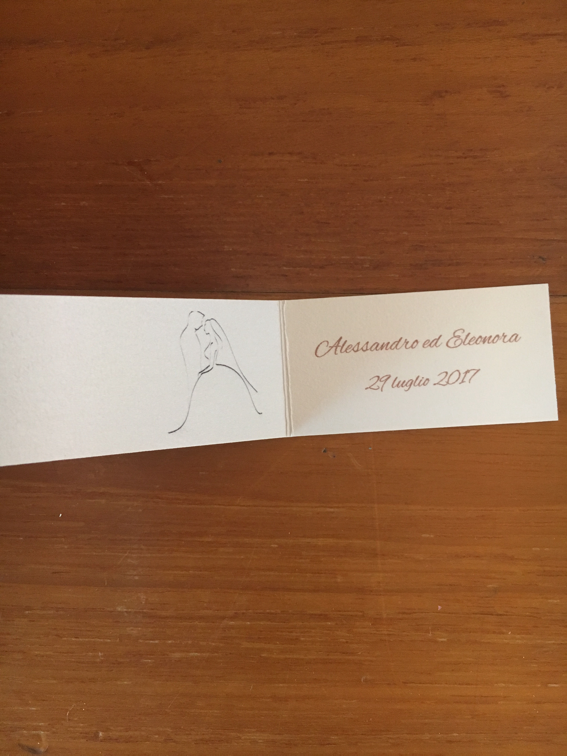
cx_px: 284
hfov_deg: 48.2
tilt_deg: -89.6
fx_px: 633
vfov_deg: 61.7
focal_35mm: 29
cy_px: 378
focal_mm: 4.15
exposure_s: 1/33
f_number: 2.2
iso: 200
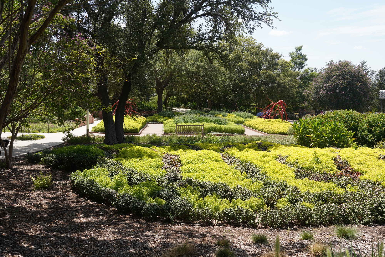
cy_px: 128
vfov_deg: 36.9
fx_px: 385
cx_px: 192
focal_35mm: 36
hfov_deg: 53.1
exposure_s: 1/100
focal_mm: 36
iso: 100
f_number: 10
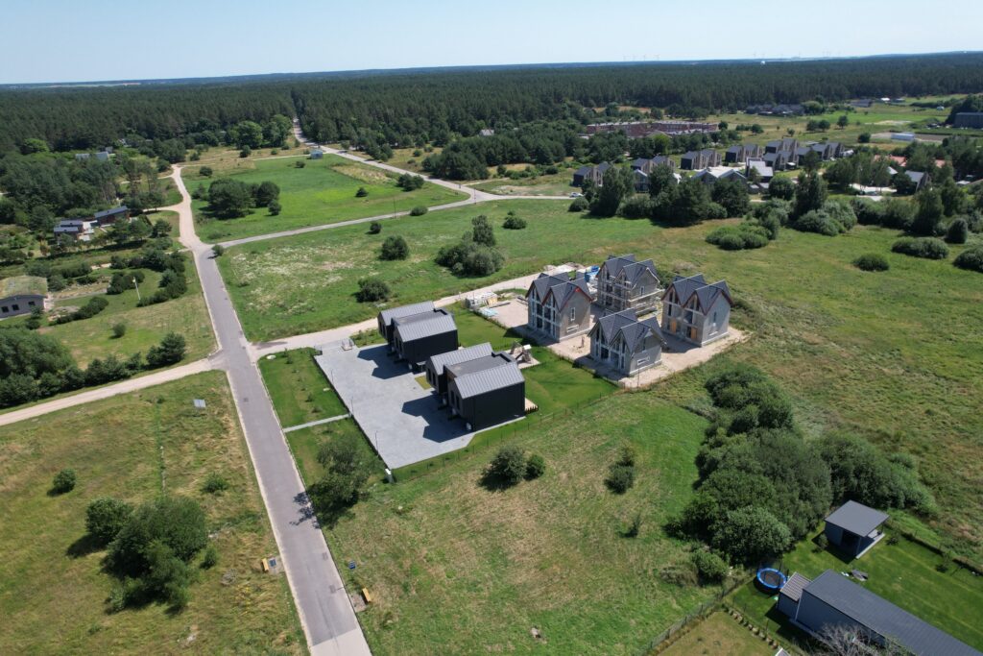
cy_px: 328
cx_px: 492
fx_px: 601
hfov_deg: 78.6
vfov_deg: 57.2
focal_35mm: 22
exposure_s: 1/1500
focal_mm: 8.38
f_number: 2.8
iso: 100
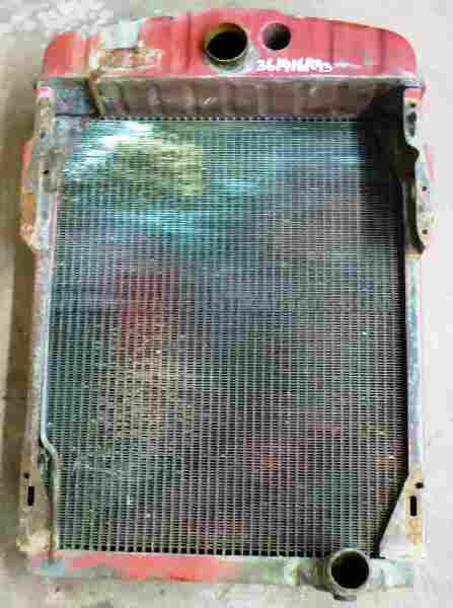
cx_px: 226
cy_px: 304
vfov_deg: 46.9
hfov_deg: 35.8
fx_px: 701
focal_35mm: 40
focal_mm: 6.1
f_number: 3.7
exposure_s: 1/15
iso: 800
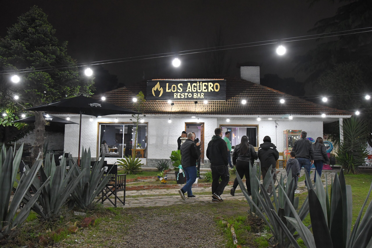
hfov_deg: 67.4
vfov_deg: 47.9
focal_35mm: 27
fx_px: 279
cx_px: 186
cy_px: 124
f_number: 3.2
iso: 2000
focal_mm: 18
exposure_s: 1/125
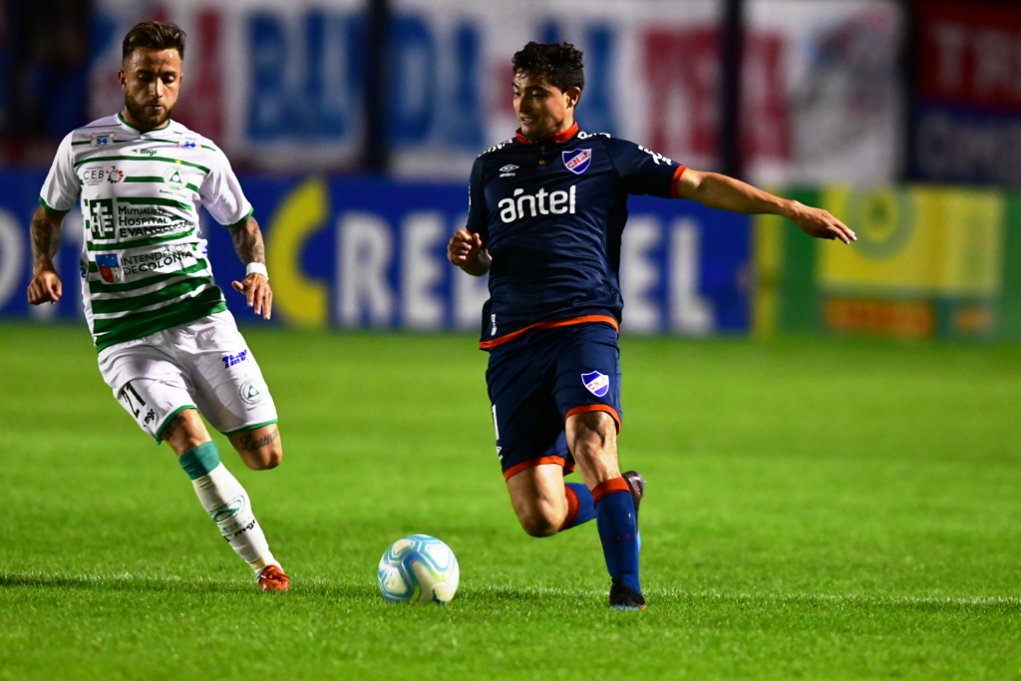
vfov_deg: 2.3
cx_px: 510
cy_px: 340
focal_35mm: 600
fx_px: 17018
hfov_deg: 3.4
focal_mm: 400
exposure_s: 1/640
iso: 6400
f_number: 3.2
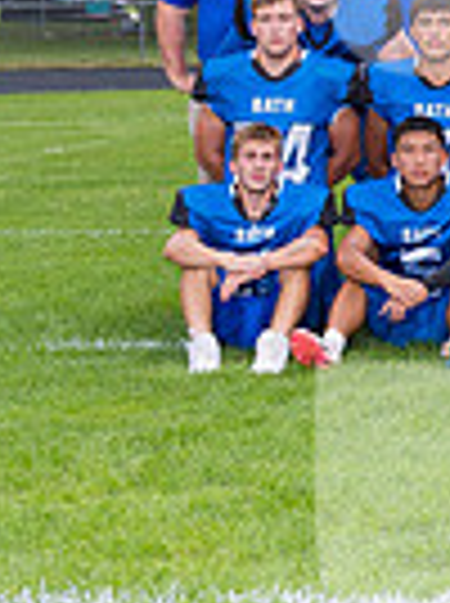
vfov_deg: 11.5
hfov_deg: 8.1
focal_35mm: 171
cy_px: 43
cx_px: 1007
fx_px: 2973
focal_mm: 38
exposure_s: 1/250
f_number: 7.1
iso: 160
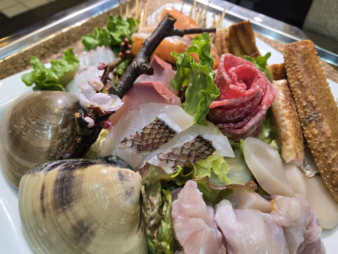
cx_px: 169
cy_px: 130
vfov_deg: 56.8
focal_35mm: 24
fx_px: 234
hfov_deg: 71.6
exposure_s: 1/120
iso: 250
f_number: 1.8
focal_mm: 5.4
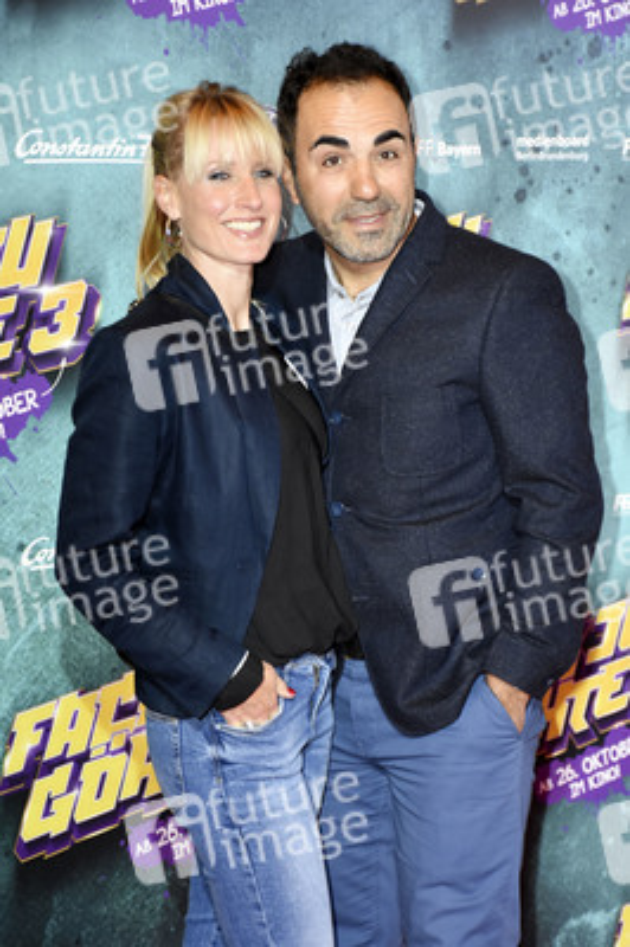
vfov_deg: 19.5
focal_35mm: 105
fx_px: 2761
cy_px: 474
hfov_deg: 13.0
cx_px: 315
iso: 1600
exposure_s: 1/125
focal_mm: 70
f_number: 5
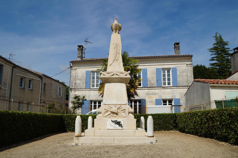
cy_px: 79
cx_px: 119
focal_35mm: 33
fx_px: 218
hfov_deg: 57.3
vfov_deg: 39.9
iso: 100
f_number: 13
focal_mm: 22
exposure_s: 1/250
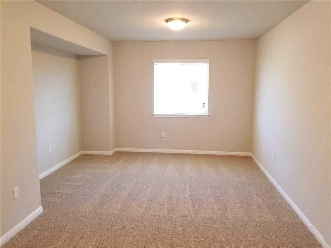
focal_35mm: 26
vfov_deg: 53.1
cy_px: 124
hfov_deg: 67.3
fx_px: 249
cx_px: 166
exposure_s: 1/60
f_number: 1.7
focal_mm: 4.25
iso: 250
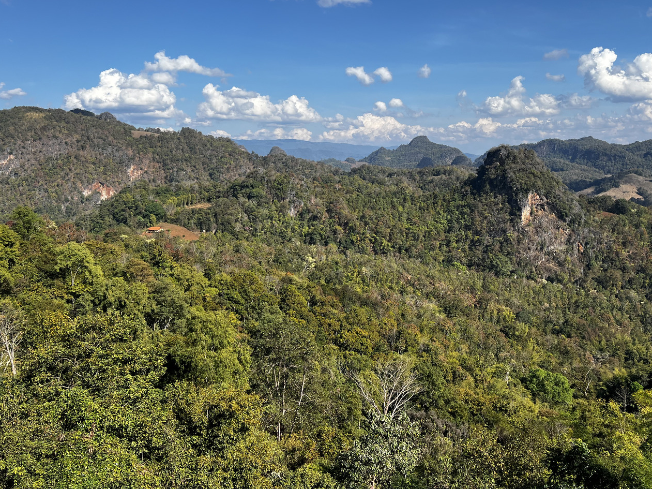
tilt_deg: -1.7
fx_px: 621
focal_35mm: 33
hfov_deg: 55.2
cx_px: 372
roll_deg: +0.5
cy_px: 184
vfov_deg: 42.6
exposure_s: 1/4444
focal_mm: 5.7
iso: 50
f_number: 1.5
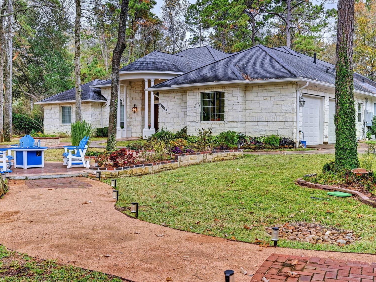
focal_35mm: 39
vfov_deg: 36.8
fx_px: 424
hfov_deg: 47.9
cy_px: 136
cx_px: 193
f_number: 8
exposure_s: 1/160
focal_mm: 30
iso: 400
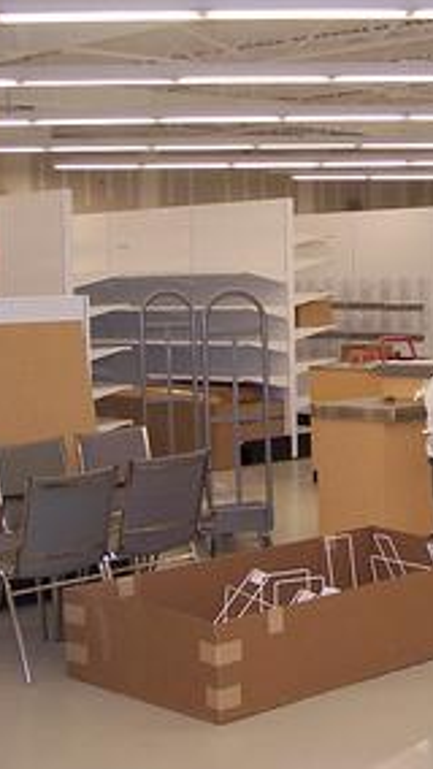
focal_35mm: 68
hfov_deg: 17.5
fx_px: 1386
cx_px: 388
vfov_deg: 30.9
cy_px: 333
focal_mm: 6.3
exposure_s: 1/60
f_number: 2.8
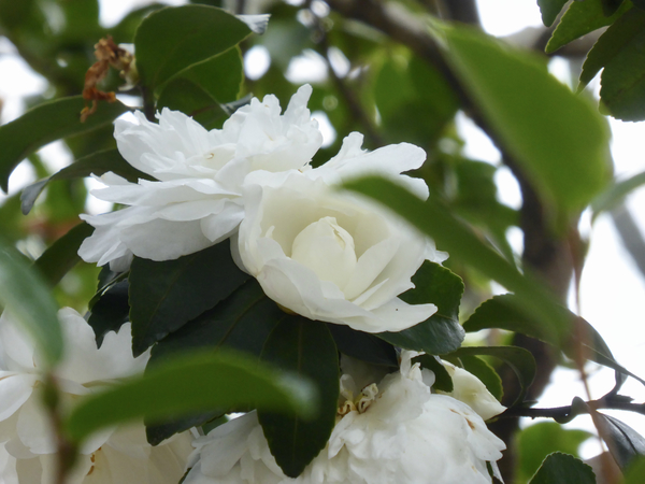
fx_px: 5590
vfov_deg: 5.0
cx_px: 322
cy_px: 242
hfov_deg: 6.6
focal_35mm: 300
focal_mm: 53.8
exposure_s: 1/80
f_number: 5.8
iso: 320
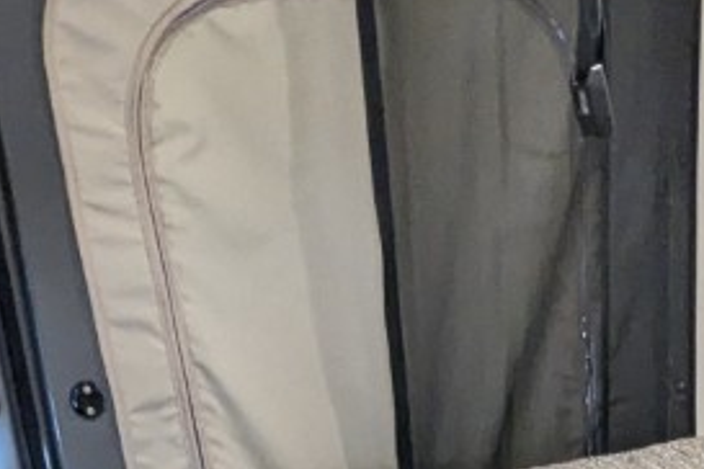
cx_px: 602
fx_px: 1662
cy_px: 1082
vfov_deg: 12.8
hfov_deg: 23.4
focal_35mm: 85
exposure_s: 1/77.7
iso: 356
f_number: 2.2
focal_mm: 2.35
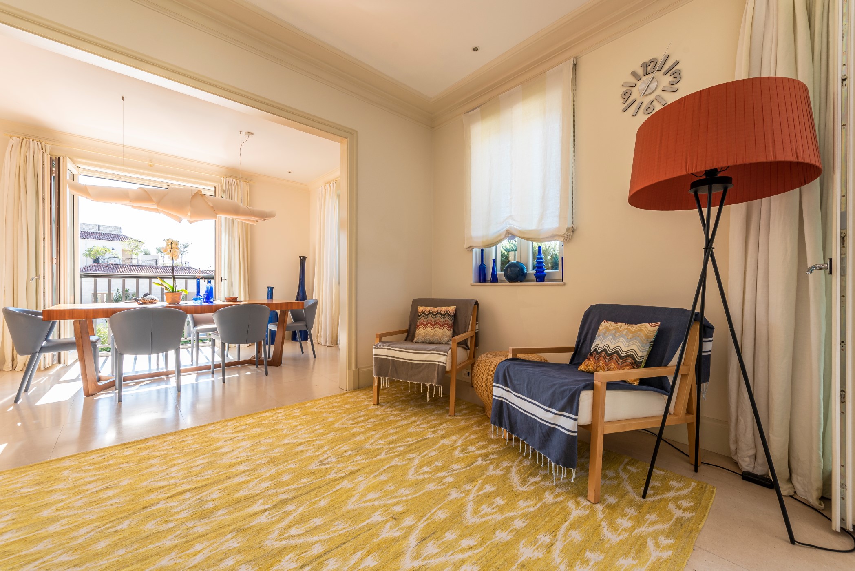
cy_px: 286
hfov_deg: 104.2
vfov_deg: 81.3
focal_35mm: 14
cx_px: 428
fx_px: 333
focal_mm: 14
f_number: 6.3
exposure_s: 1/40
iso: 50
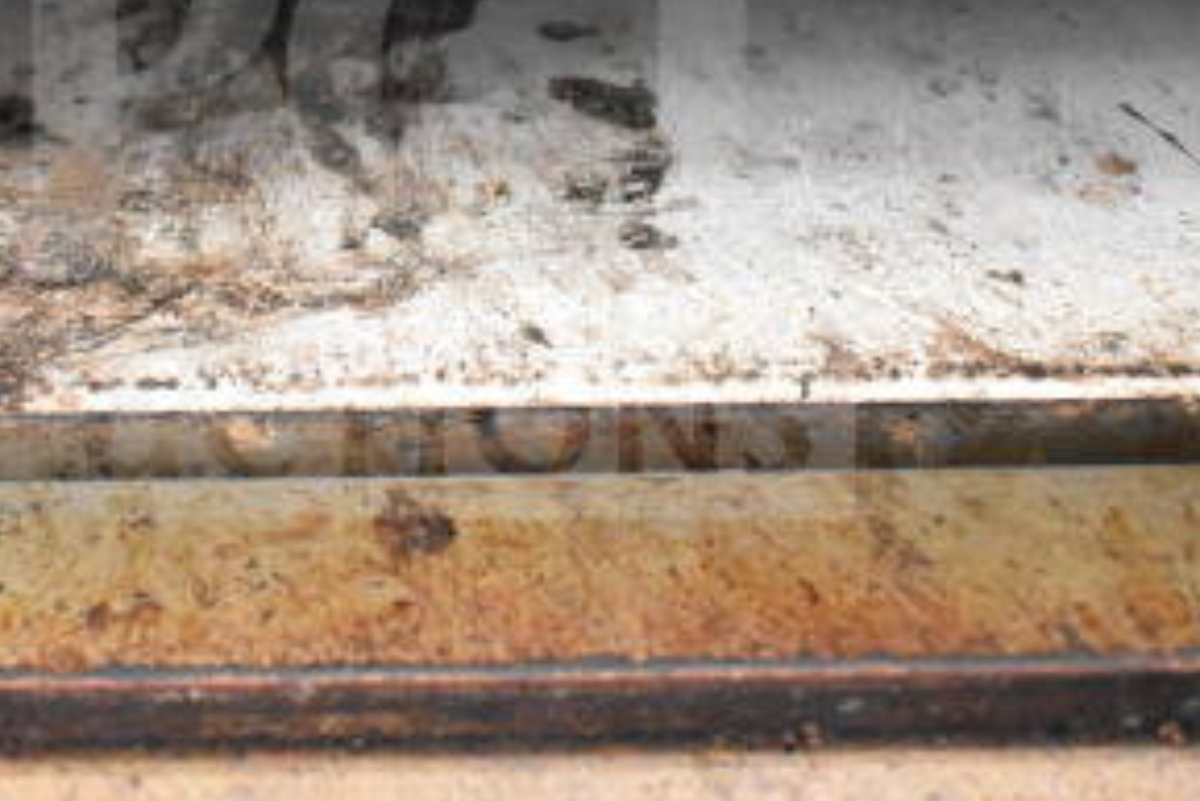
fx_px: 1901
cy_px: 189
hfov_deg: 34.7
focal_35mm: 57
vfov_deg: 23.5
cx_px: 386
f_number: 3.5
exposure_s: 1/30
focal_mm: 18
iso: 6400
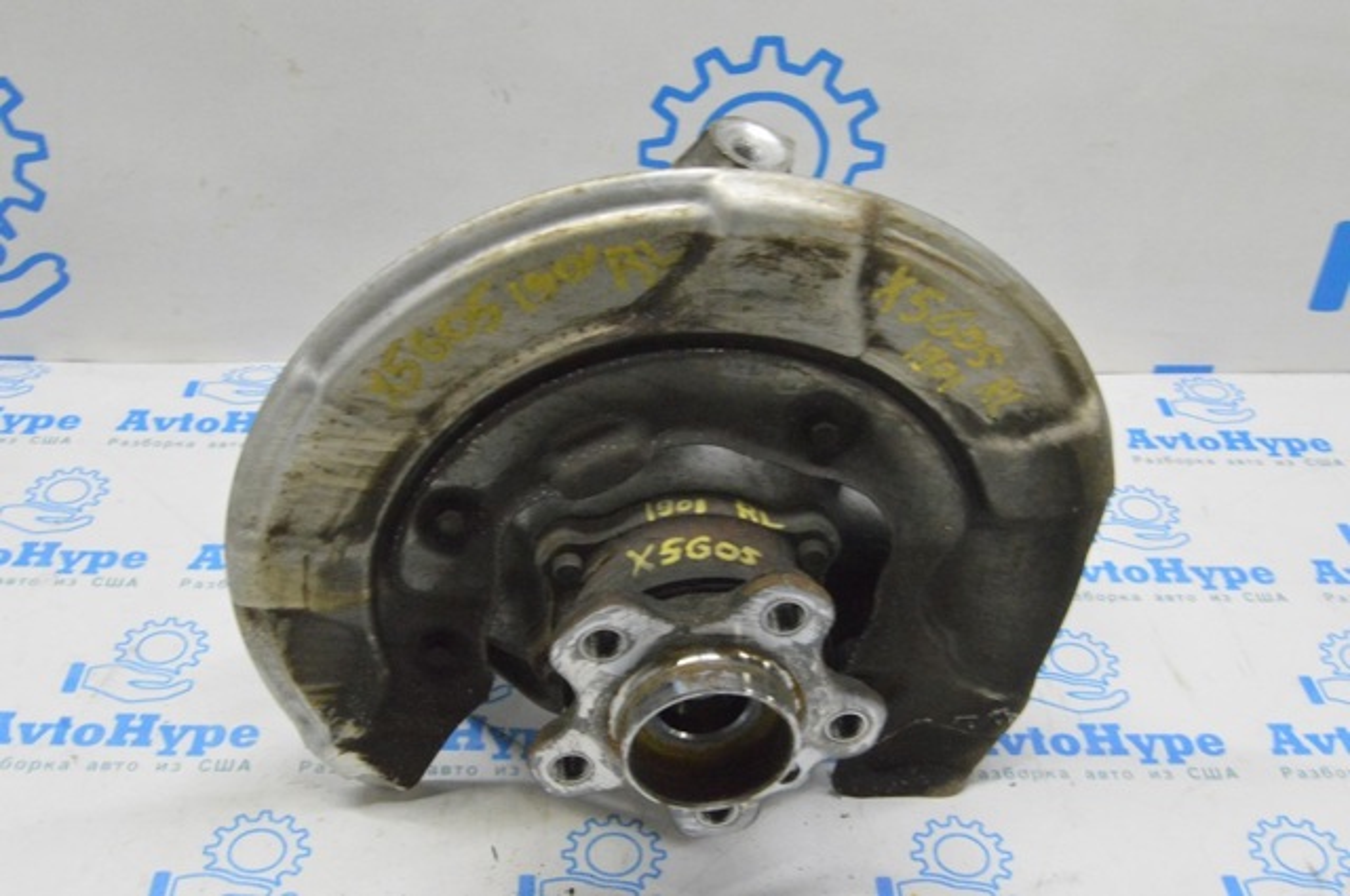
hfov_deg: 49.6
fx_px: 1461
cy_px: 448
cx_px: 675
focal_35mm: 39
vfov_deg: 34.1
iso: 6400
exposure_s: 1/20
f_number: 20
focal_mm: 26
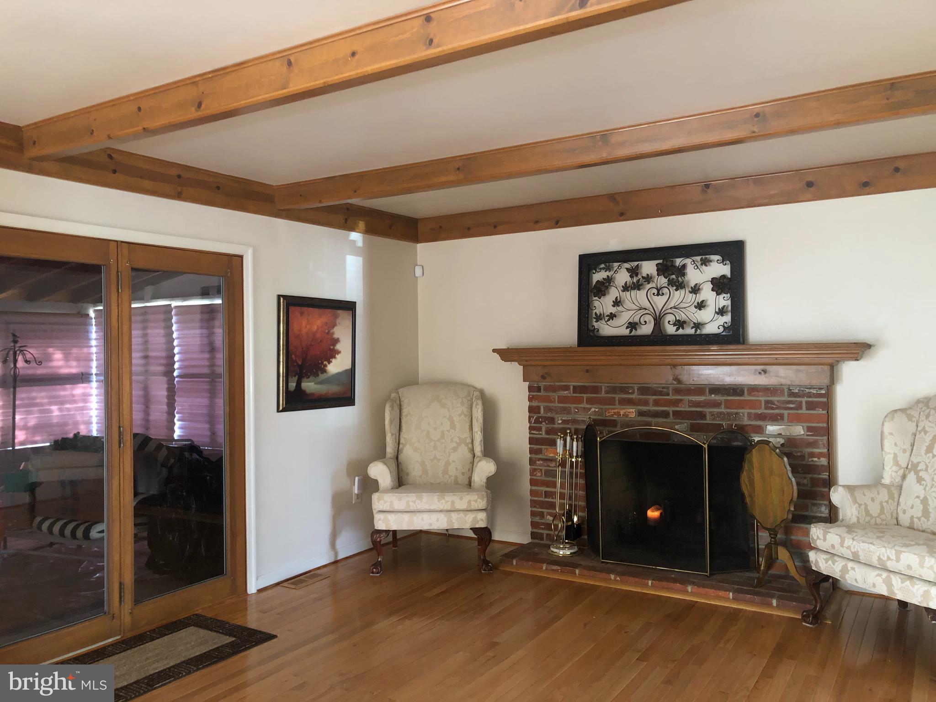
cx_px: 468
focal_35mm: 28
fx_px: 757
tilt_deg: -1.3
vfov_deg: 49.7
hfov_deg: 63.4
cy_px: 351
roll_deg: +0.4
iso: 80
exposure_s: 1/6
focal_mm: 3.99
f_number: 1.8
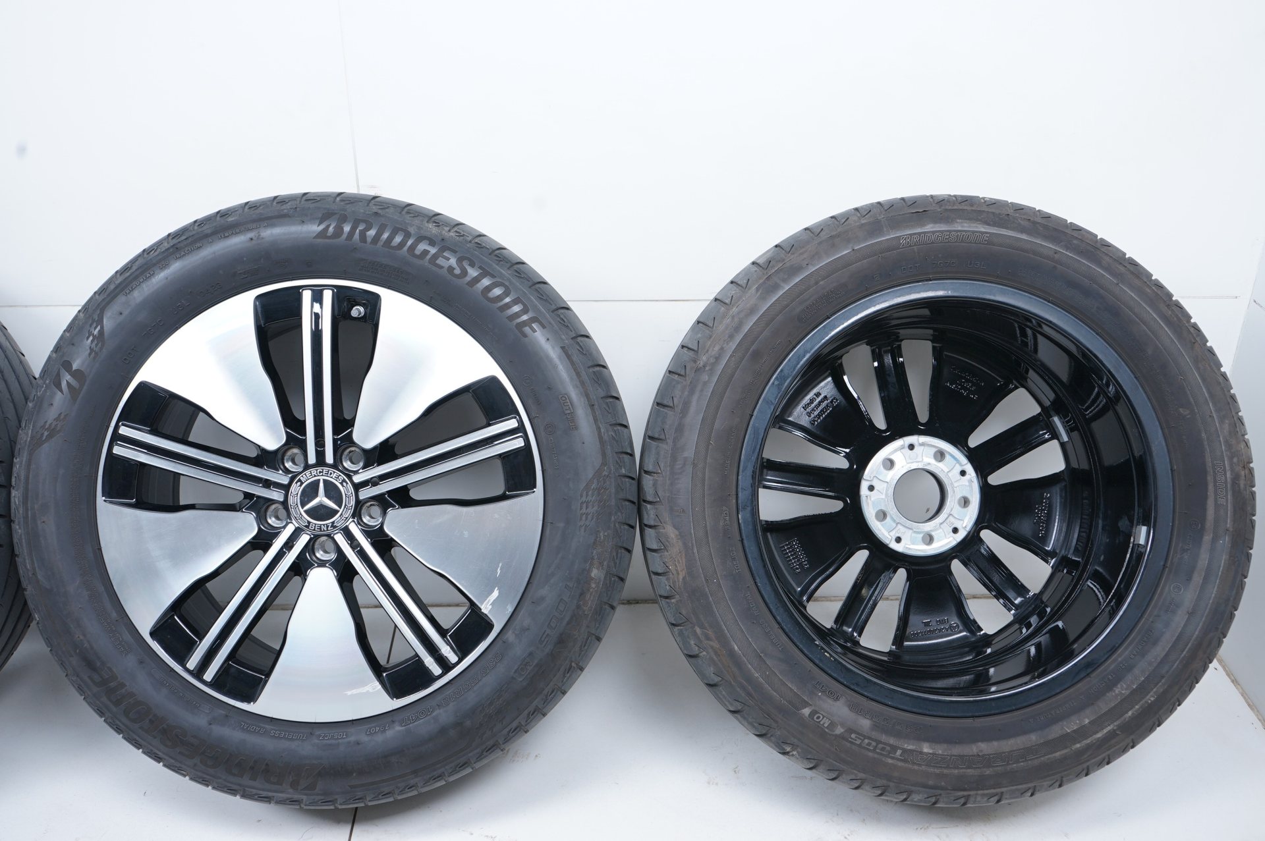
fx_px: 1194
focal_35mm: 34
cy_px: 420
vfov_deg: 38.8
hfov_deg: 55.8
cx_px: 632
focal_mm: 34
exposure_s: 1/125
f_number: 7.1
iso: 250
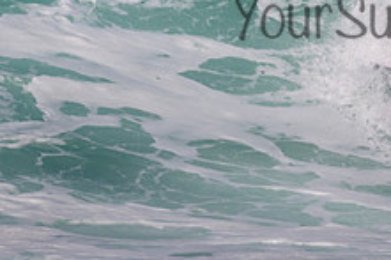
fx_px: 22791
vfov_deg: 0.7
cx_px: 414
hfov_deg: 1.0
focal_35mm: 2100
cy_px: -3
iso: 360
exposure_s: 1/1600
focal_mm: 800
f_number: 11
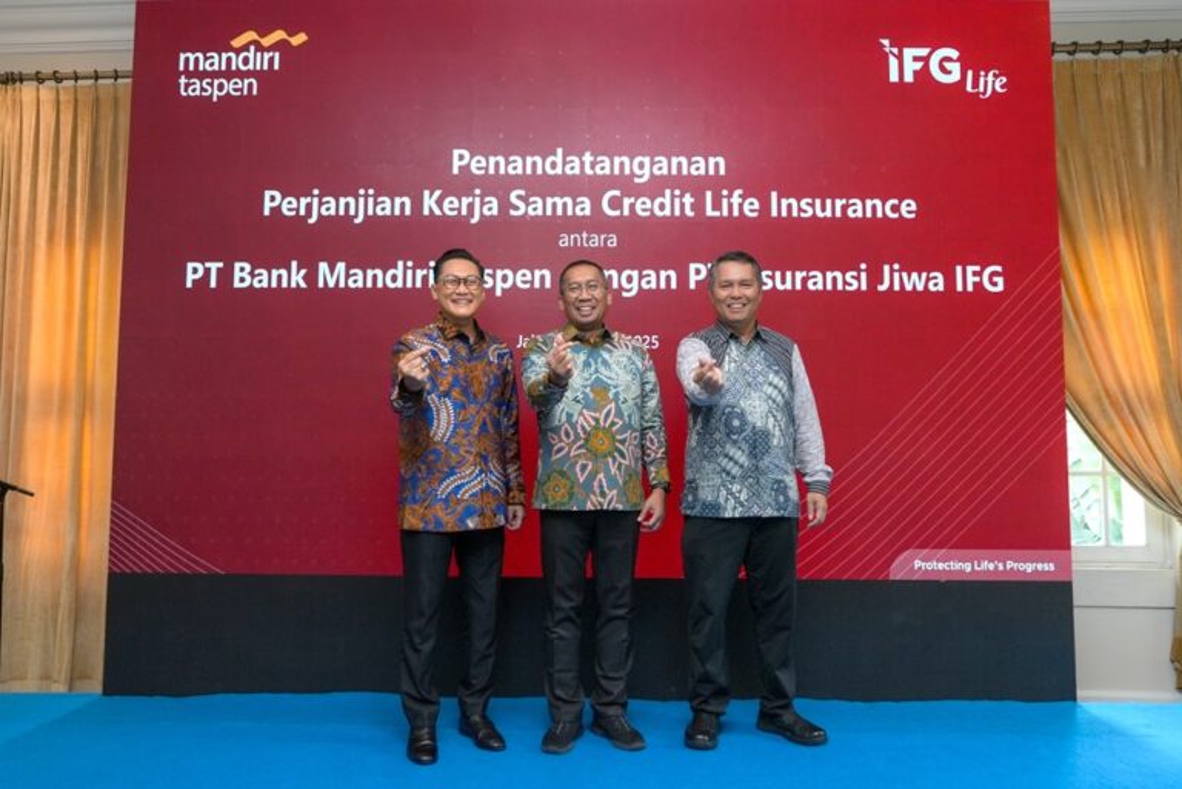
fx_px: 788
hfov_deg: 73.7
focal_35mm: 24
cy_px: 394
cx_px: 591
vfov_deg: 53.2
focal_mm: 24
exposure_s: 1/125
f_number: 4.5
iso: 1000
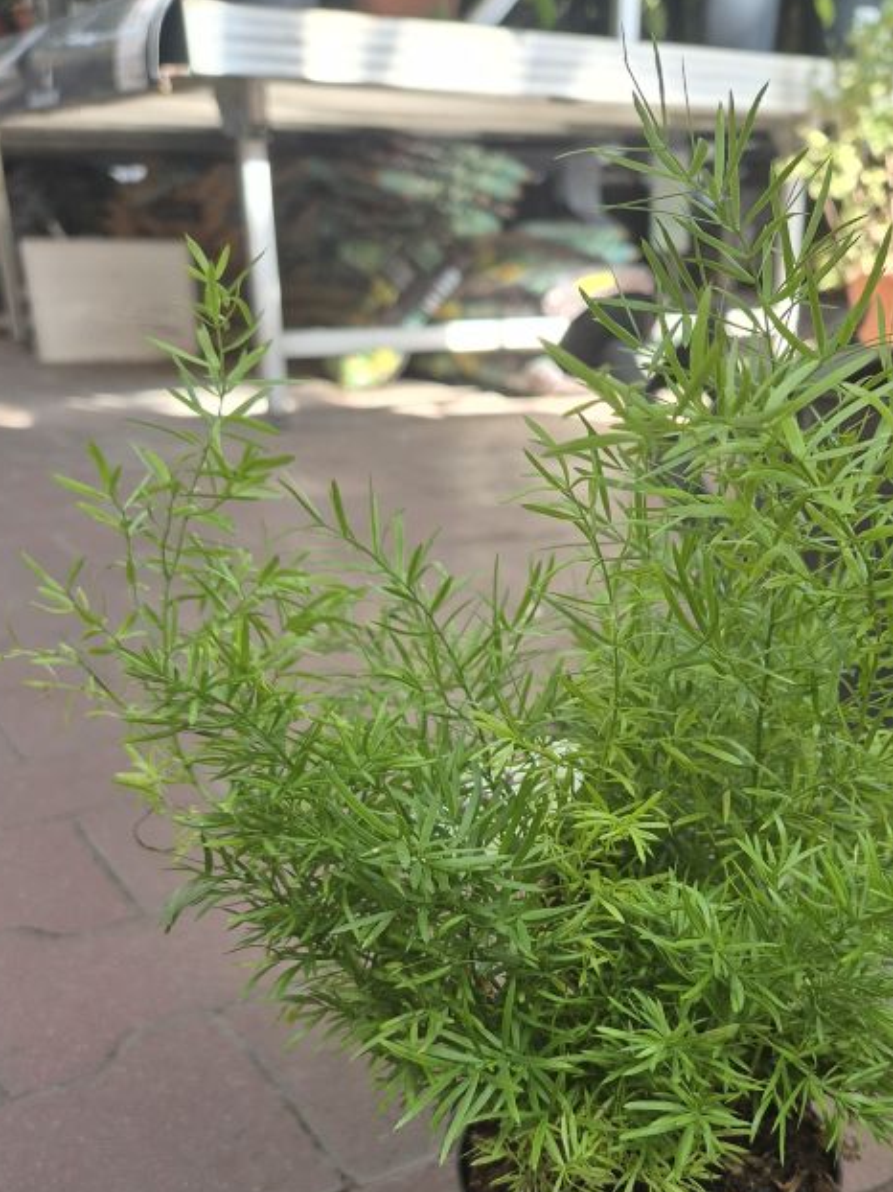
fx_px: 1274
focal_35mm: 37
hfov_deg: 38.3
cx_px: 569
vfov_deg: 48.4
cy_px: 883
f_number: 1.8
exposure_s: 1/180
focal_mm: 5.4
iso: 100
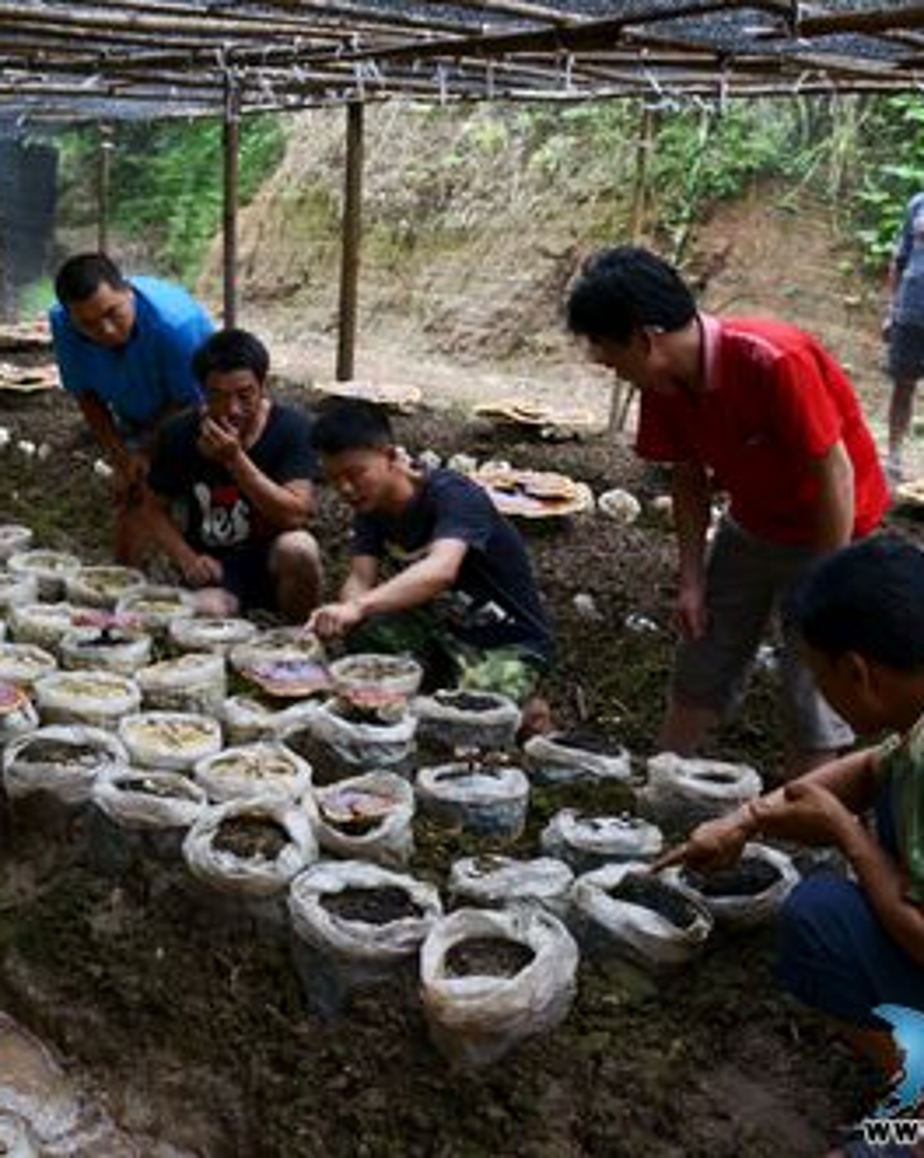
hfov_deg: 34.1
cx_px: 441
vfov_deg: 42.1
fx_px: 1507
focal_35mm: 44
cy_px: 579
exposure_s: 1/25
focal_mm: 31
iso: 400
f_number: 6.3
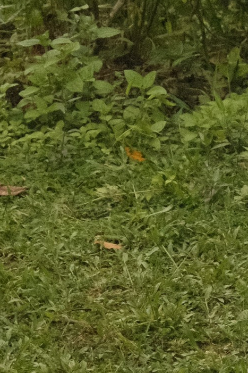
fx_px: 4755
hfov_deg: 3.0
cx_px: 645
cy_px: 181
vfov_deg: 4.5
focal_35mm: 460
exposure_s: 1/250
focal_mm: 56
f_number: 4.5
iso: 6400
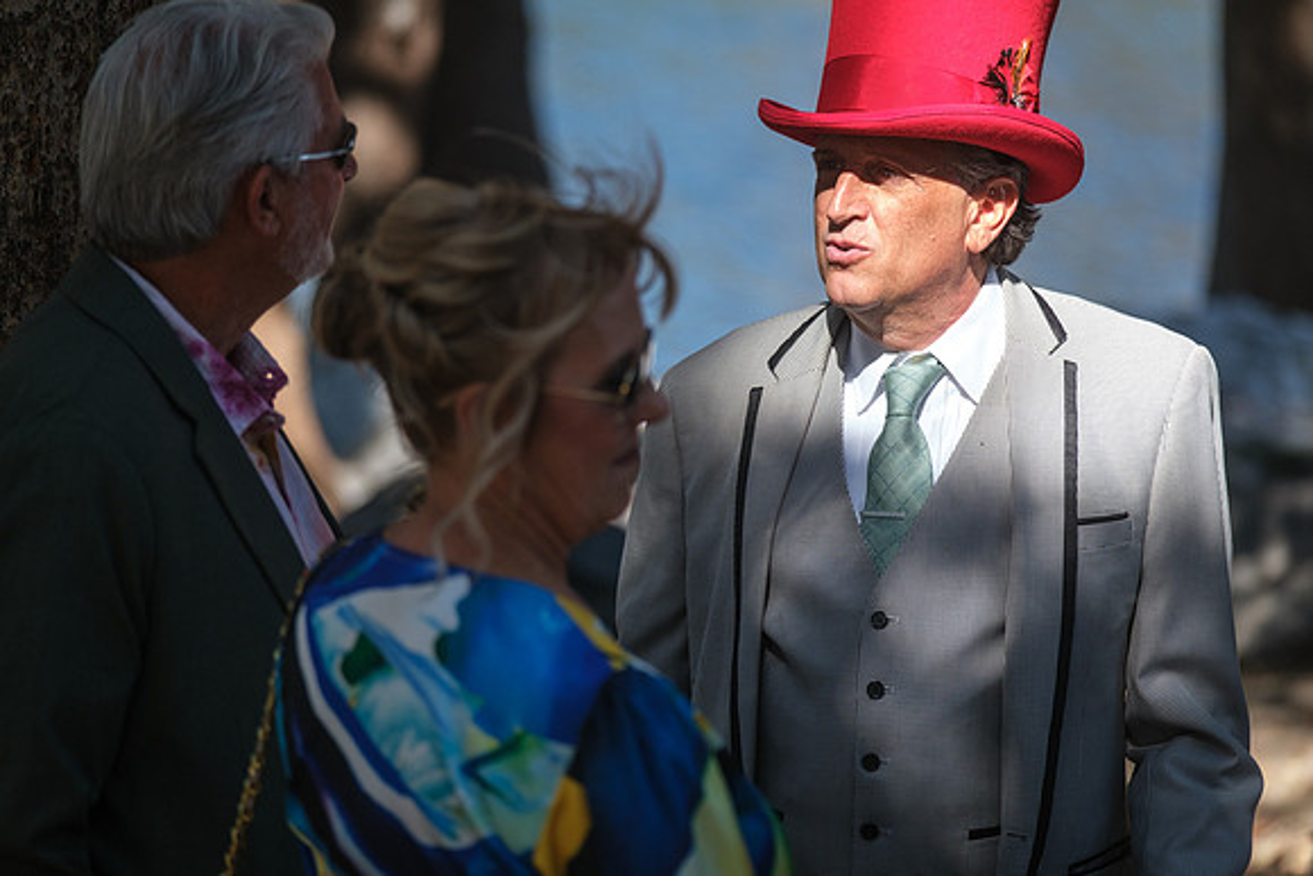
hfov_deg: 9.8
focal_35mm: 210
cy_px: 438
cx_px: 656
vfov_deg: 6.5
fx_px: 7661
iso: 800
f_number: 3.2
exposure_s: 1/1700
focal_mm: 140
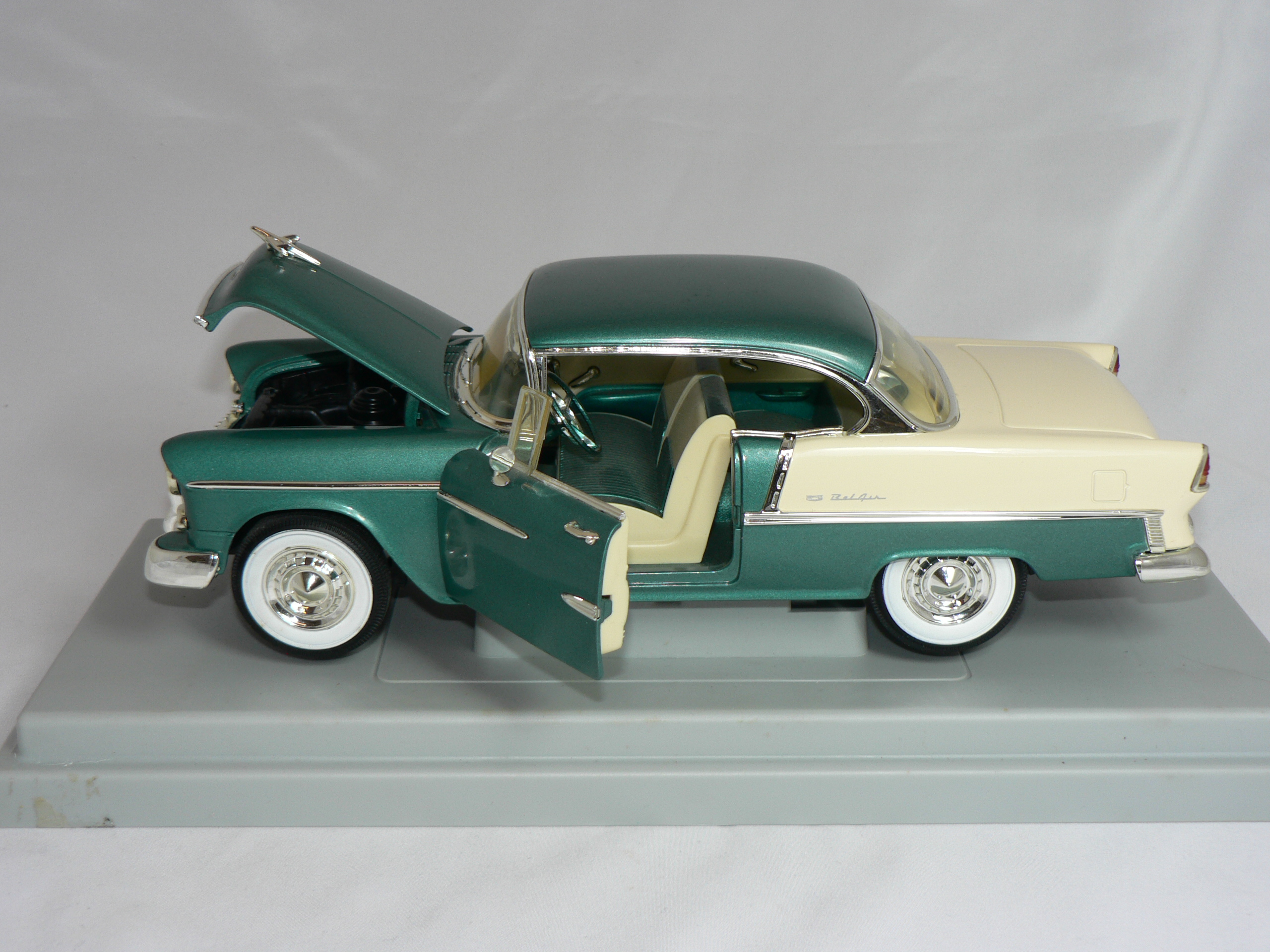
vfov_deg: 28.6
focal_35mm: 51
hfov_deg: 37.5
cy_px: 476
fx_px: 1871
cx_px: 635
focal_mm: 8.4
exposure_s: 1/60
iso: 80
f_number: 2.8
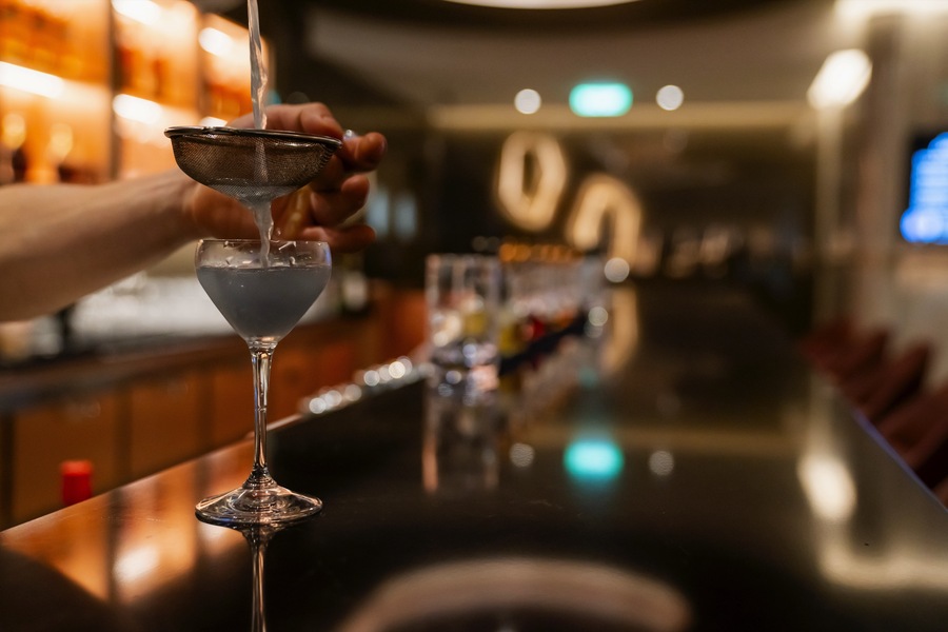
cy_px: 316
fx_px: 1080
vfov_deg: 32.6
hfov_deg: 47.4
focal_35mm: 41
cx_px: 474
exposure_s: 1/250
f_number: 2.8
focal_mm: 41
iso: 2500
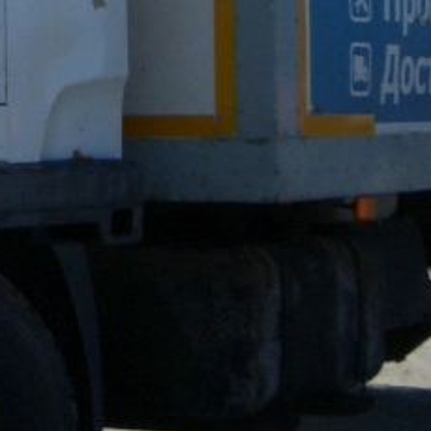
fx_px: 2423
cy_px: -94
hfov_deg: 10.0
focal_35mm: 172
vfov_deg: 10.0
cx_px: -116
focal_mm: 5.8
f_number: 4.3
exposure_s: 1/800
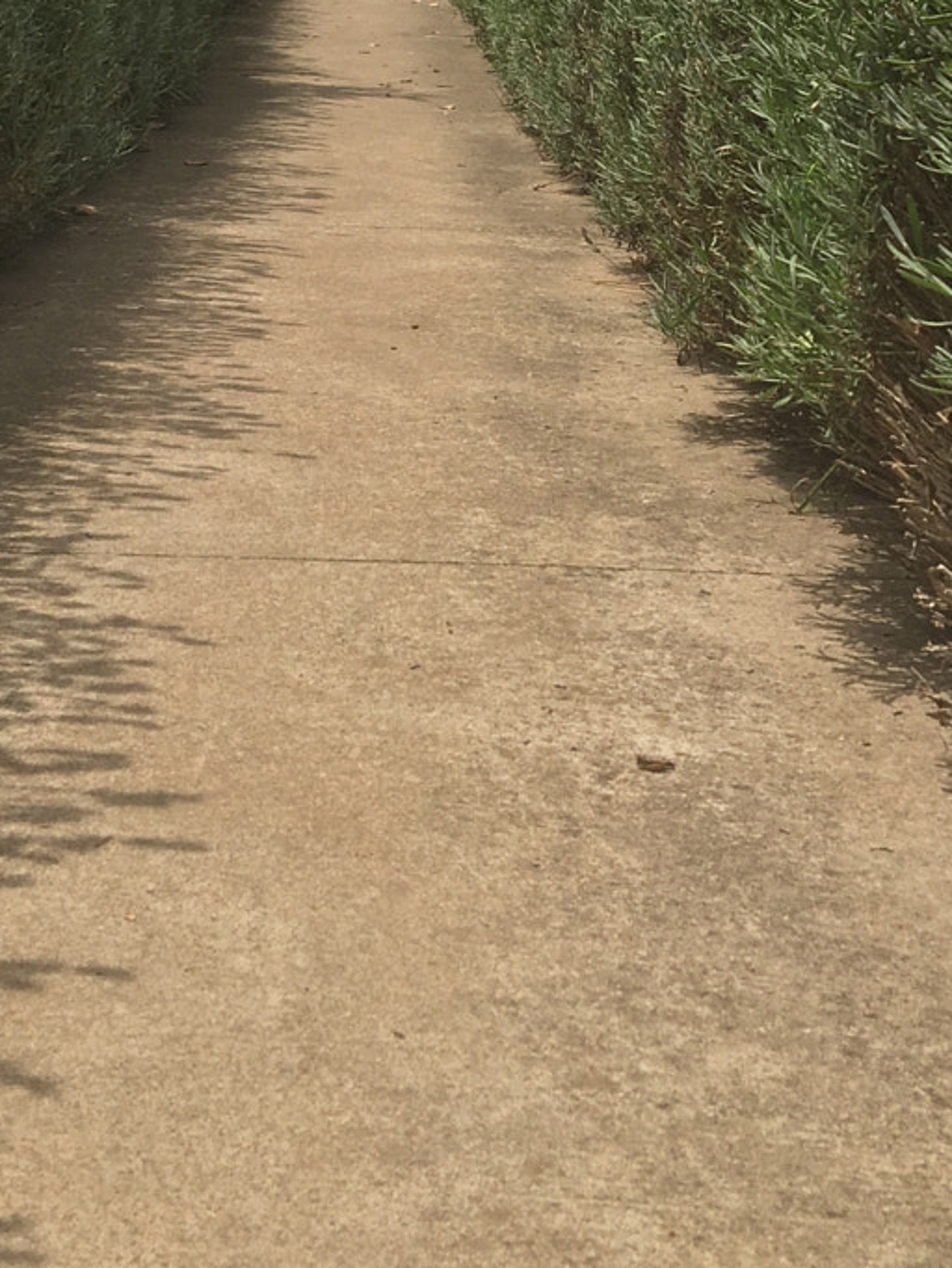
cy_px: -26
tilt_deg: -3.0
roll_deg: -2.7
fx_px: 2492
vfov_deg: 26.8
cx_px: 403
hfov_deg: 21.6
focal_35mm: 68
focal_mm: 4.15
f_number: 2.2
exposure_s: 1/1261
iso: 25
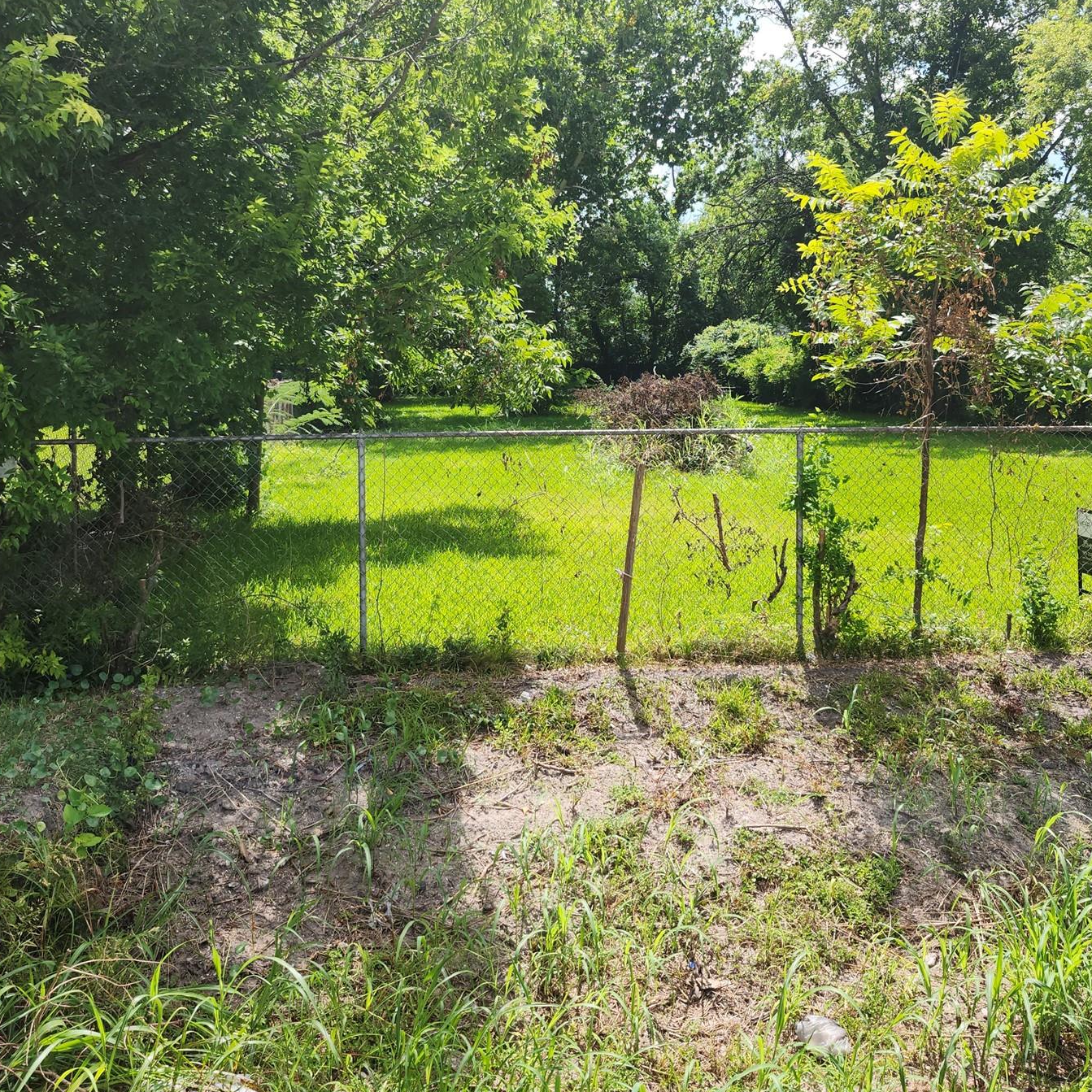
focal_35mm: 31
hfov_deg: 52.5
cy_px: 473
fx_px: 1106
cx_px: 561
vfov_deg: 52.4
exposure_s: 1/939
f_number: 1.8
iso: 25
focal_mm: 5.54
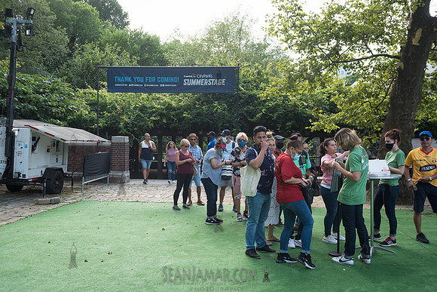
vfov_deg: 37.9
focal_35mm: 35
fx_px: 425
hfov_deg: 54.4
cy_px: 146
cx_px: 218
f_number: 4.5
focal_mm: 35
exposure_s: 1/250
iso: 250
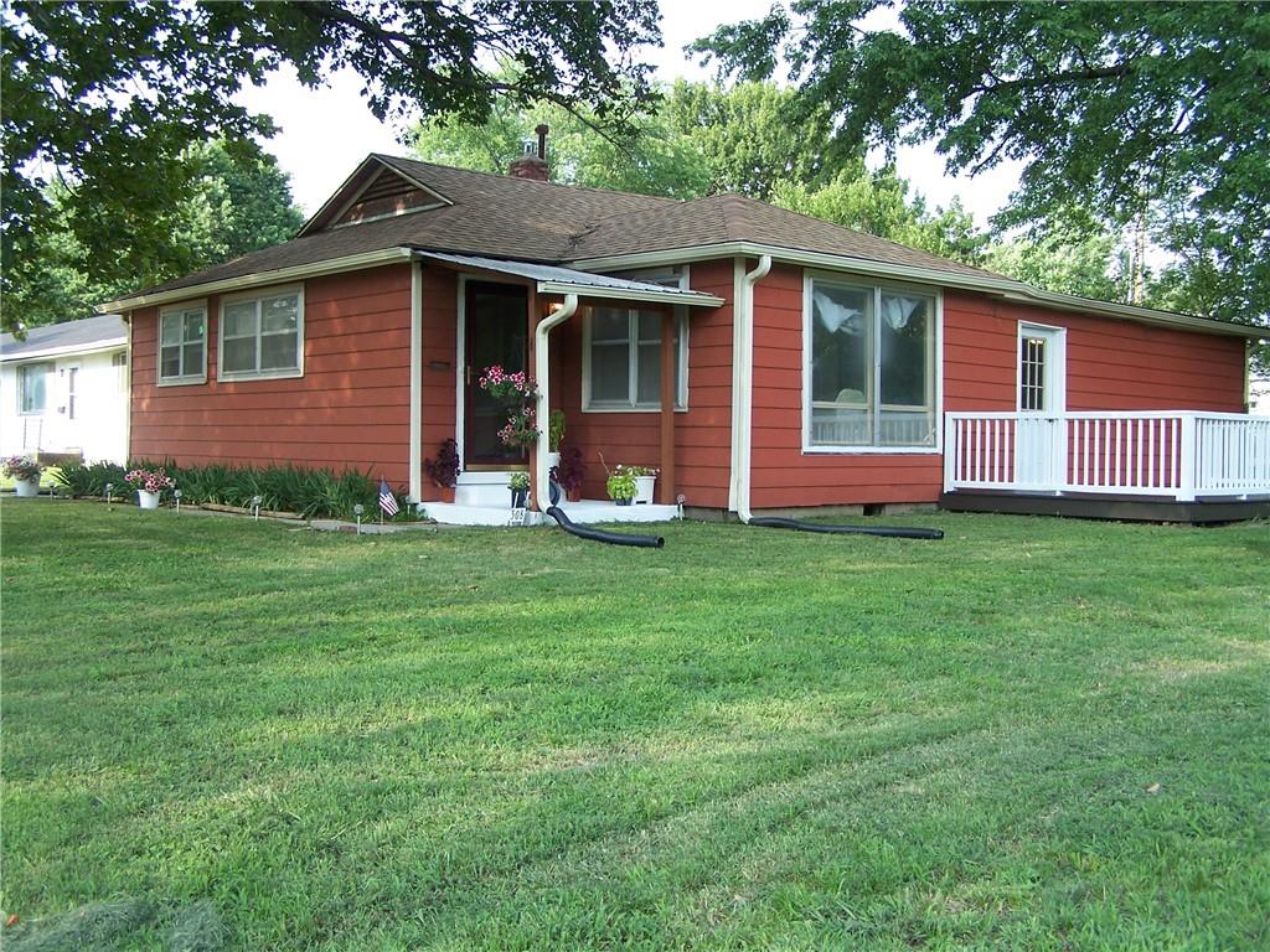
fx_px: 1394
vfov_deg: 37.7
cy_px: 476
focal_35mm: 38
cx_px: 635
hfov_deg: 49.0
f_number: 2.8
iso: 80
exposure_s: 1/200
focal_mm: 6.3
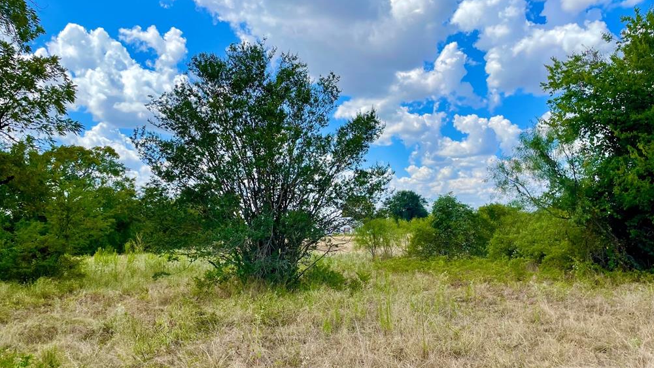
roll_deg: +1.4
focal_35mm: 29
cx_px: 324
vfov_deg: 39.8
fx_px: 503
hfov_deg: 66.1
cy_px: 239
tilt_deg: -0.6
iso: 32
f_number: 1.6
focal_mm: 4.2
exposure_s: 1/2451
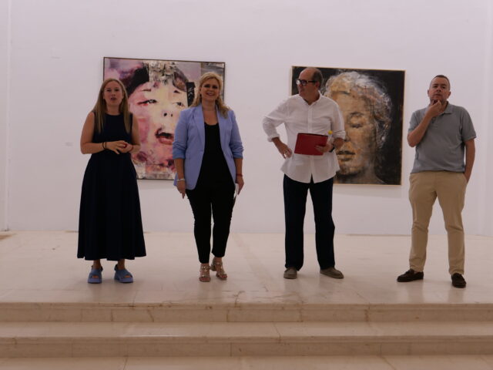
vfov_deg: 34.3
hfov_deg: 44.8
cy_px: 185
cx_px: 246
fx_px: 598
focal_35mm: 42
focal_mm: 19.1
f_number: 2.5
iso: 320
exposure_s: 1/100
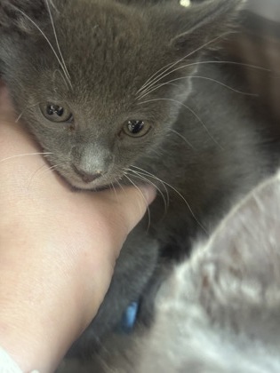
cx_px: 140
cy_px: 186
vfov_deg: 39.7
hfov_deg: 30.3
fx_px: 518
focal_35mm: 48
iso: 500
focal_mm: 6.76
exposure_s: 1/30
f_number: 1.78
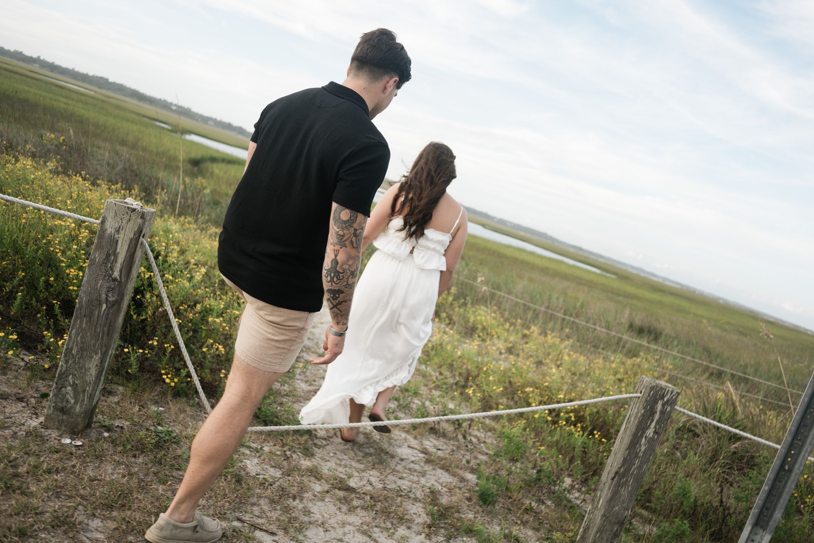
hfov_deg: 65.5
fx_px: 633
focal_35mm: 28
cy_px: 272
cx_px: 407
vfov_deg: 46.4
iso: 160
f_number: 3.2
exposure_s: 1/1000
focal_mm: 28
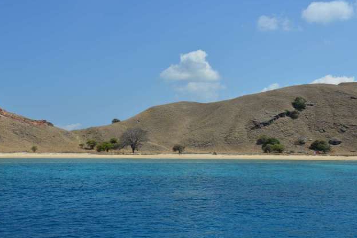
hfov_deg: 43.5
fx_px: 446
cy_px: 130
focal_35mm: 45
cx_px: 160
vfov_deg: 29.9
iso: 250
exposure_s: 1/500
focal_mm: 35
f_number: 11
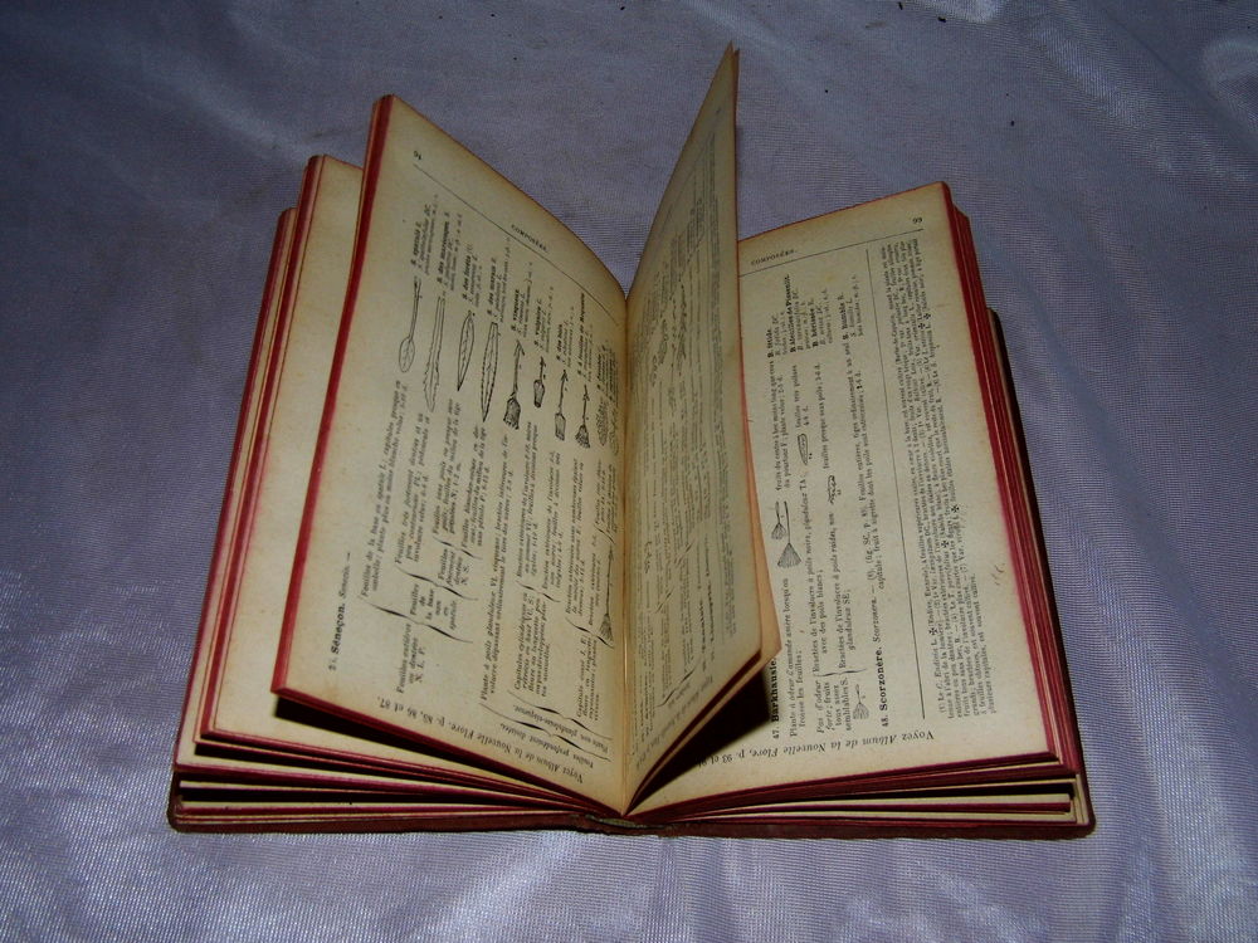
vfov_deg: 41.8
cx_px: 629
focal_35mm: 34
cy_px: 472
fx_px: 1236
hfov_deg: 54.0
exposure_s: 1/60
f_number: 9.6
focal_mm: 6.1
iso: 100
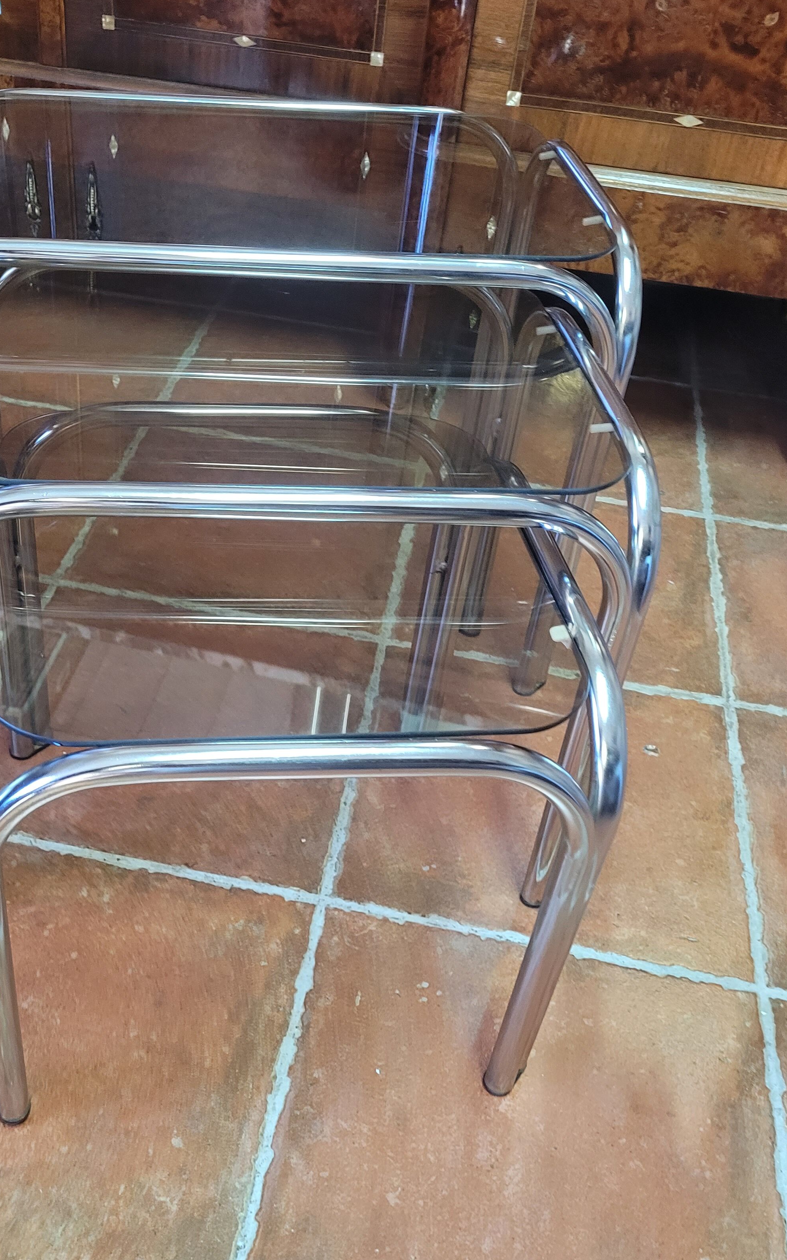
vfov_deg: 55.0
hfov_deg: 36.0
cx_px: 274
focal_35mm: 35
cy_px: 739
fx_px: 1201
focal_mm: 5.4
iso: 400
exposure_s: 1/50
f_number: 1.8
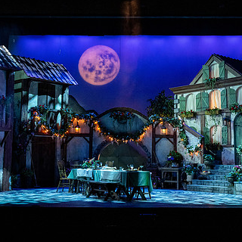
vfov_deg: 32.8
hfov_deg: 32.8
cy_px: 117
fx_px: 411
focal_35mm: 52
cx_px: 136
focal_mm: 32
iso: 2500
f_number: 5.6
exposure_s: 1/100
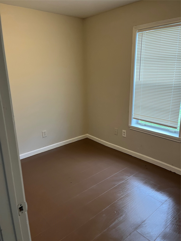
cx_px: 90
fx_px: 181
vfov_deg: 67.3
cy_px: 120
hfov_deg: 53.1
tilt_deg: -11.0
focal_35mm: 26
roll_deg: +0.8
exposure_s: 1/60
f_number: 1.6
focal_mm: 5.1
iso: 125
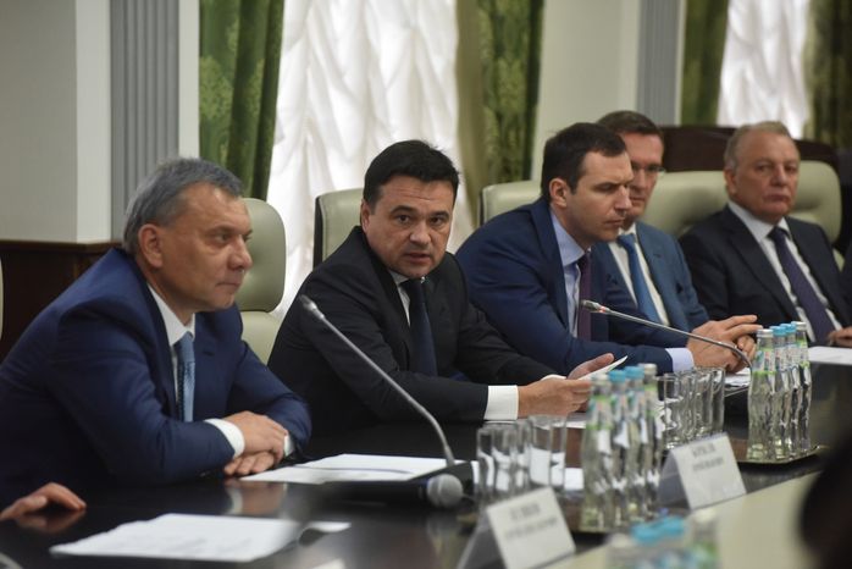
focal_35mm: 155
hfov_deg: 13.2
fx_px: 3670
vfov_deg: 8.9
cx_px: 426
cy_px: 284
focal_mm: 155
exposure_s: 1/160
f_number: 5
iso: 4000
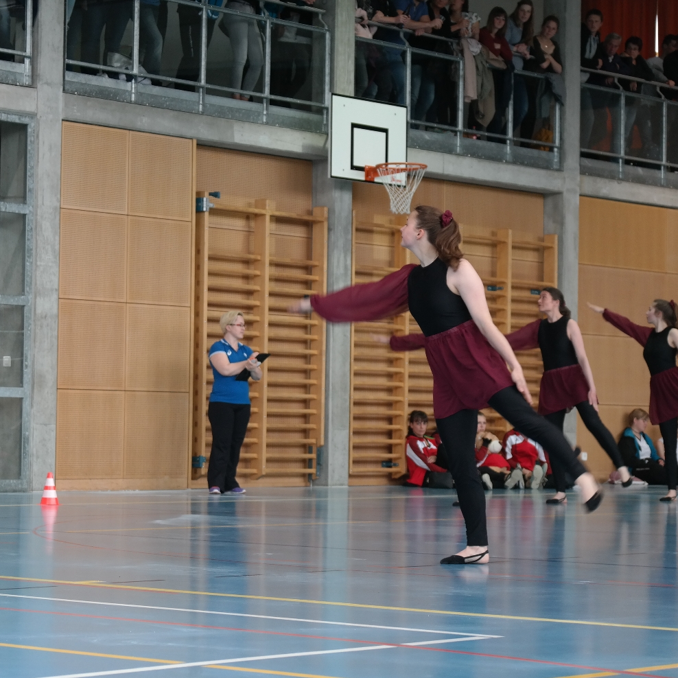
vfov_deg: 16.4
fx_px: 2349
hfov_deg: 16.3
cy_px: 316
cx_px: 132
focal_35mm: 106
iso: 400
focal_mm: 50
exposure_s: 1/80
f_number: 4
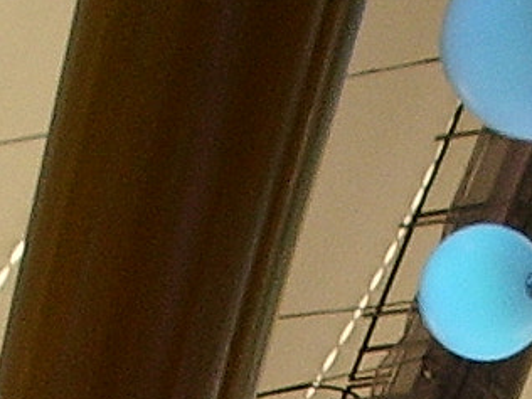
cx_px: 443
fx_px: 3489
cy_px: 1015
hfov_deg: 8.7
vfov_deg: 6.2
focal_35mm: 227
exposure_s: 1/40
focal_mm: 5.8
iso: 100
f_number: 2.6
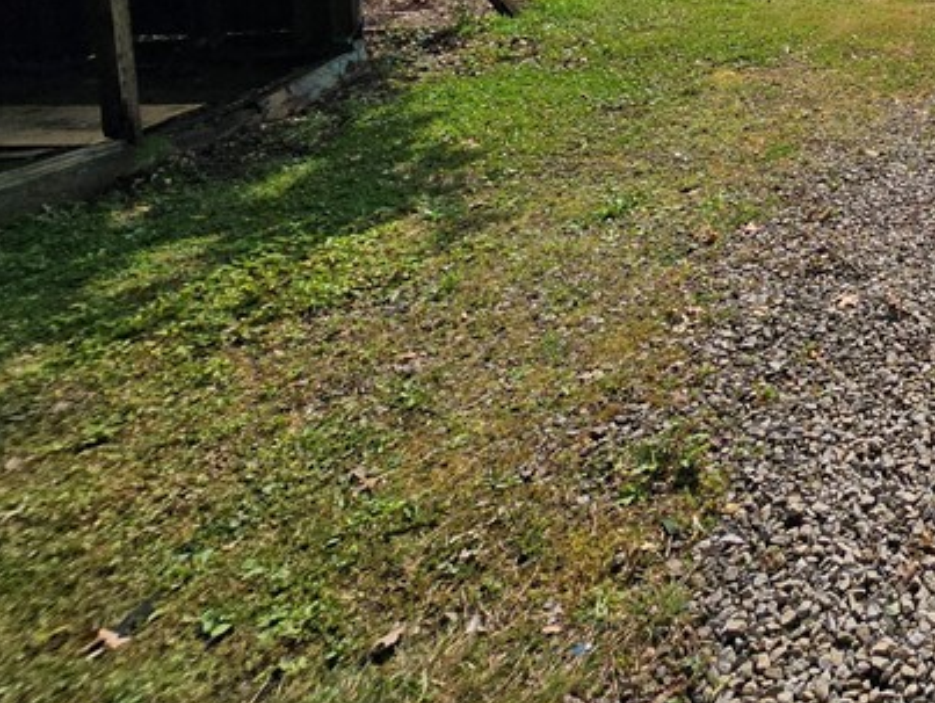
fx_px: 892
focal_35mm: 33
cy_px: -86
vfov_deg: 36.0
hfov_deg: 41.8
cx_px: 1063
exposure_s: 1/6601
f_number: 2.2
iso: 50
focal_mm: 2.2
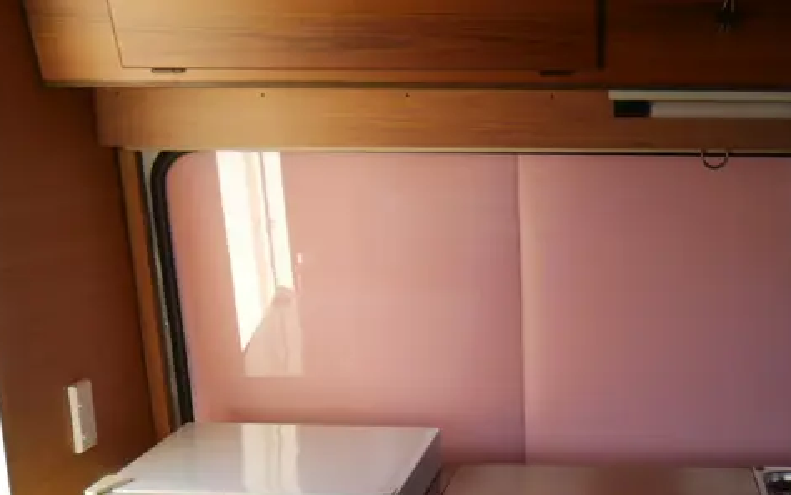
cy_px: 638
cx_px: 643
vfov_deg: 18.9
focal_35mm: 64
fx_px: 1380
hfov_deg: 31.1
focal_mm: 14
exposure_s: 1/100
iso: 200
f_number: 3.5
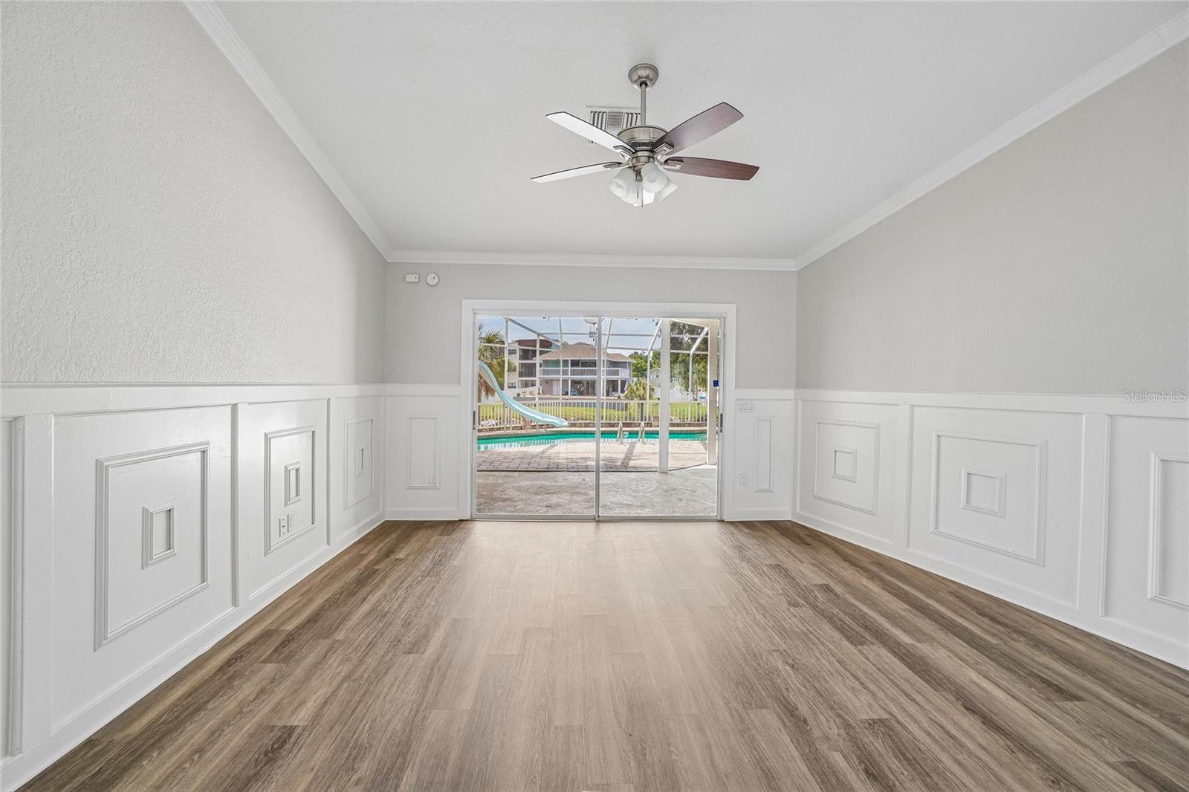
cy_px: 396
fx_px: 495
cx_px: 594
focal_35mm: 15
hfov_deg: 100.4
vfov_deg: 77.3
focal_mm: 10
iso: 200
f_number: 8
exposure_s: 1/30
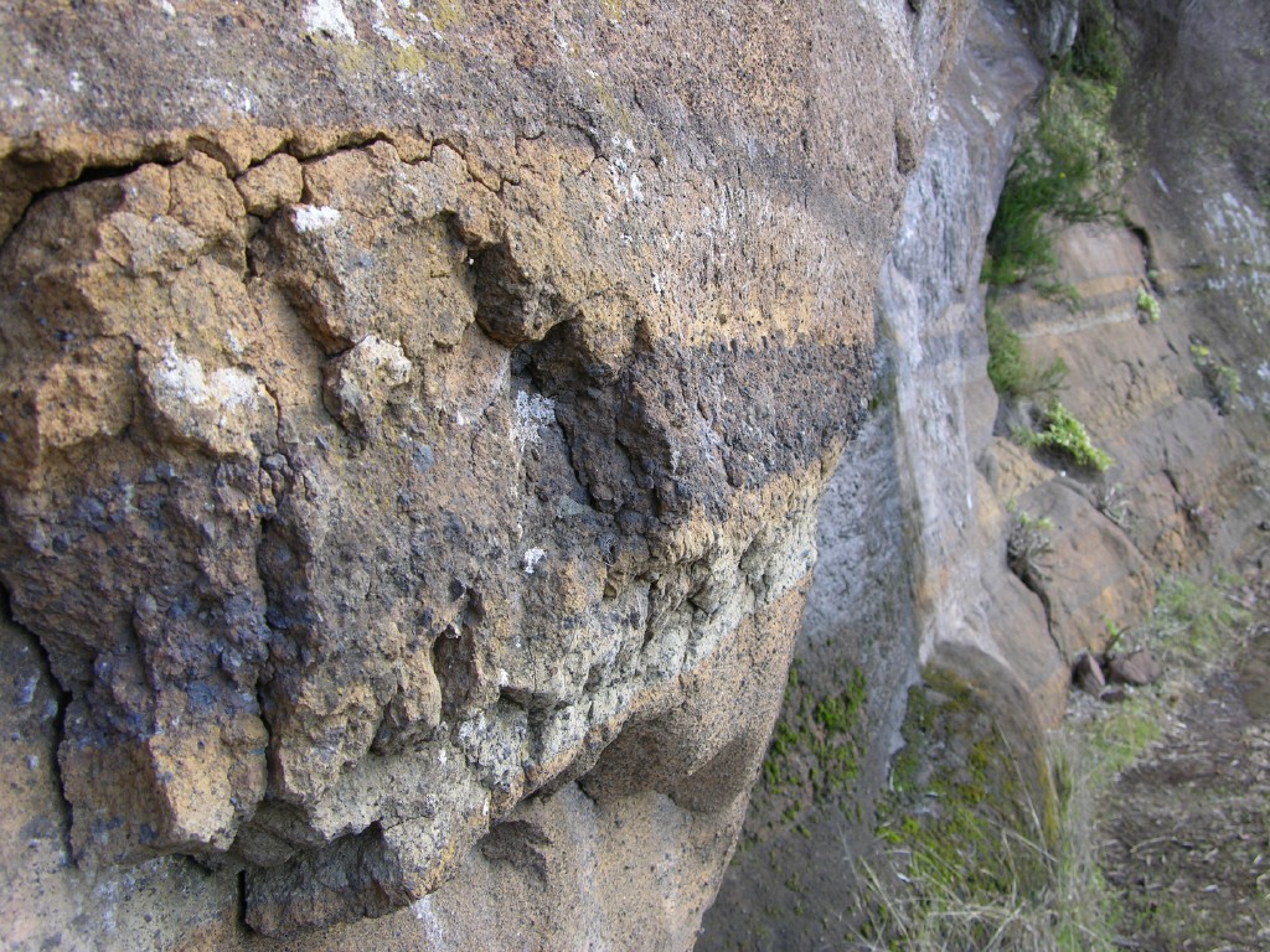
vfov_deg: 40.7
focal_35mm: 35
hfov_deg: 52.6
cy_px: 476
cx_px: 635
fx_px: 1284
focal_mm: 8.9
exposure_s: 1/71.5
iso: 50
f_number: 3.5
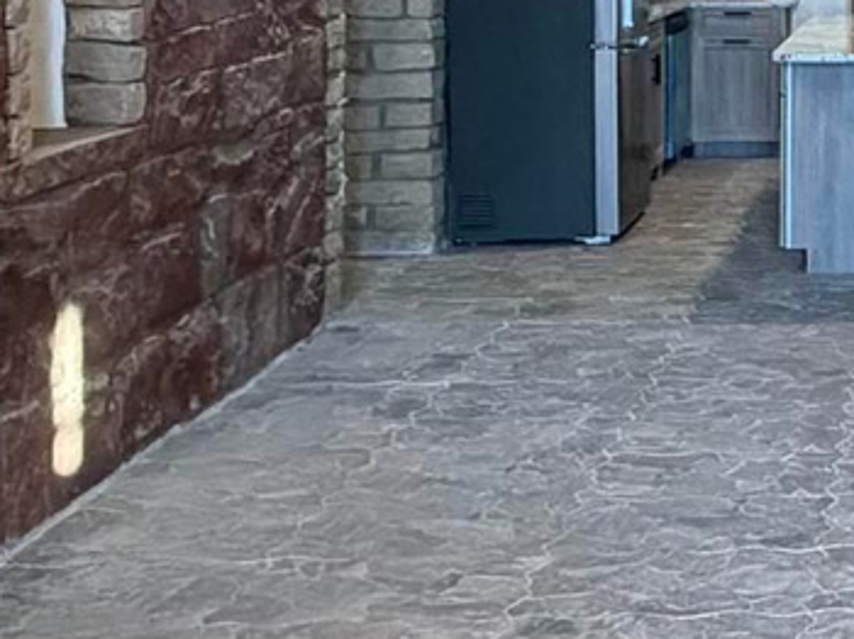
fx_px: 2022
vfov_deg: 17.3
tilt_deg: -0.8
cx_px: 1103
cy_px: -95
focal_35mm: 82
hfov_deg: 21.6
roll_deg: +0.0
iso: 250
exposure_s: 1/60
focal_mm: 2.22
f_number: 2.2
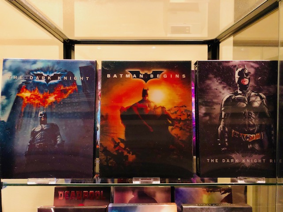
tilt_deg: -2.8
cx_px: 142
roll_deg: +0.8
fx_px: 229
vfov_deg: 49.7
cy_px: 106
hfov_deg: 63.4
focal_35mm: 28
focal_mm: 4
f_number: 1.8
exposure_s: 1/4
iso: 125
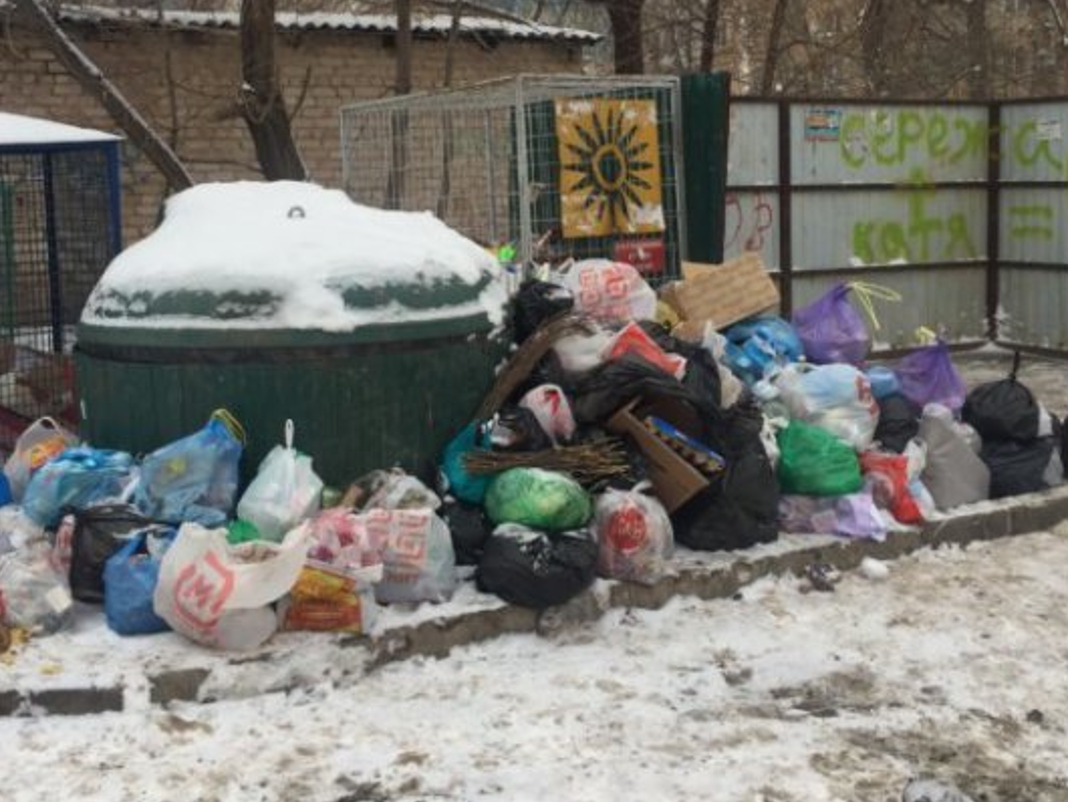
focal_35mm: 42
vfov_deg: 33.8
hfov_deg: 44.7
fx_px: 1296
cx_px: 484
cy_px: 226
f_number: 2.2
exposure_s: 1/416
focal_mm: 4.15
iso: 32
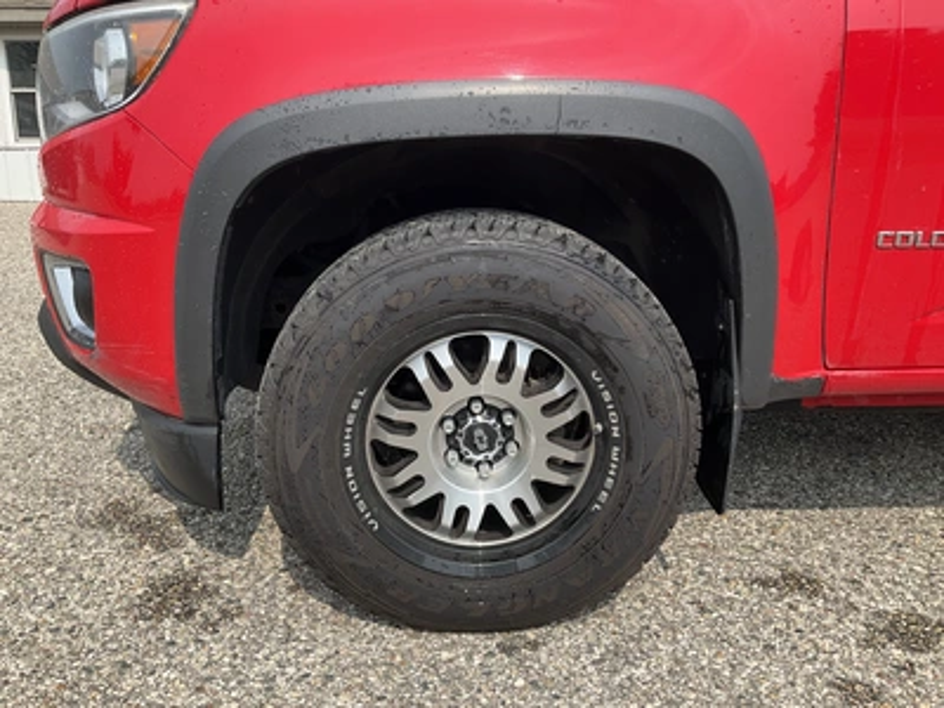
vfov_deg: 48.2
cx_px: 472
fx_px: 791
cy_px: 354
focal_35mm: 29
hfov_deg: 61.7
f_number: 1.8
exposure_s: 1/997
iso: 25
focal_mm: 3
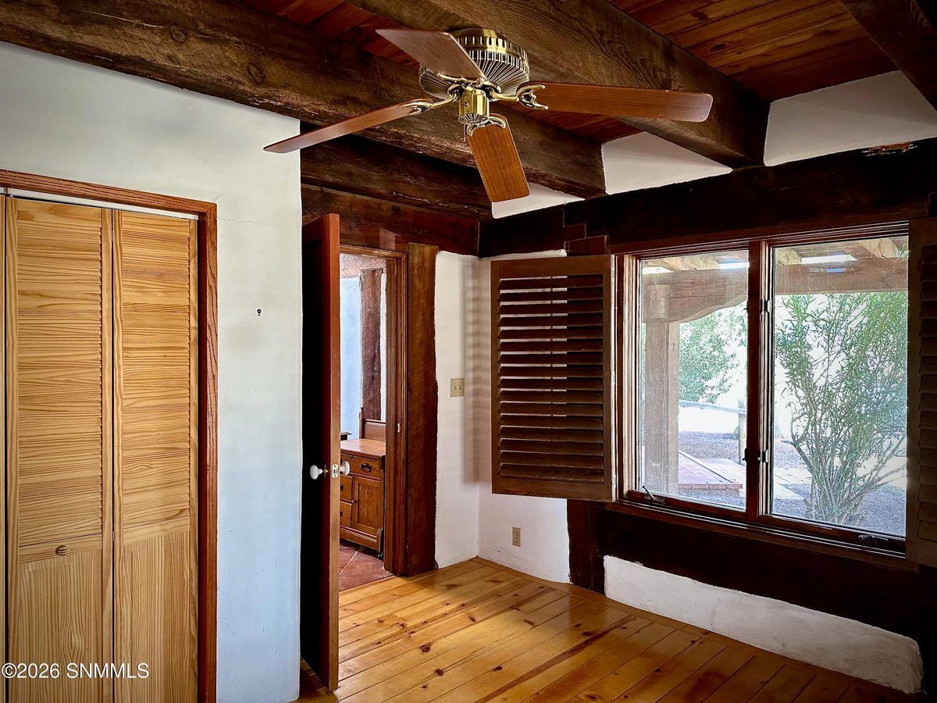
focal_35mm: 24
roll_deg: -0.2
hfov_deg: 71.6
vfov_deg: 56.8
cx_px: 468
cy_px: 352
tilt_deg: -1.1
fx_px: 650
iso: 250
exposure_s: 1/117
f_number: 1.78
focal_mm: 6.86
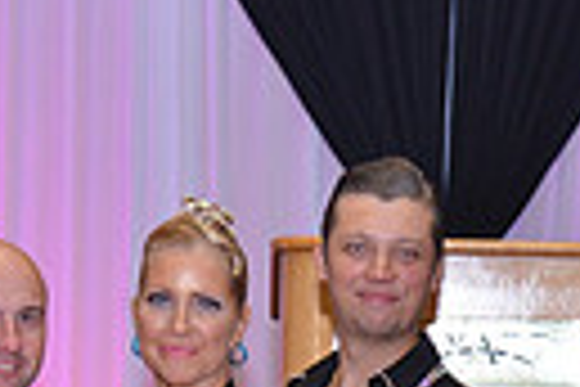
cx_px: 373
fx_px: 4720
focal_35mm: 293
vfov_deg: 4.6
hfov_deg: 7.0
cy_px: 682
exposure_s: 1/250
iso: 1250
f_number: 4
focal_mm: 65
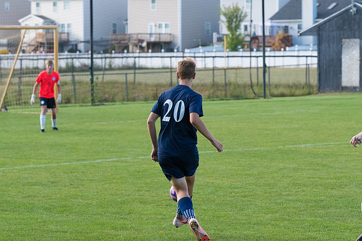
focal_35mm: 183
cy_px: 120
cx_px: 181
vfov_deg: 7.5
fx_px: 1839
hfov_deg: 11.2
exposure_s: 1/1600
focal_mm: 122
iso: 1000
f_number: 5.6
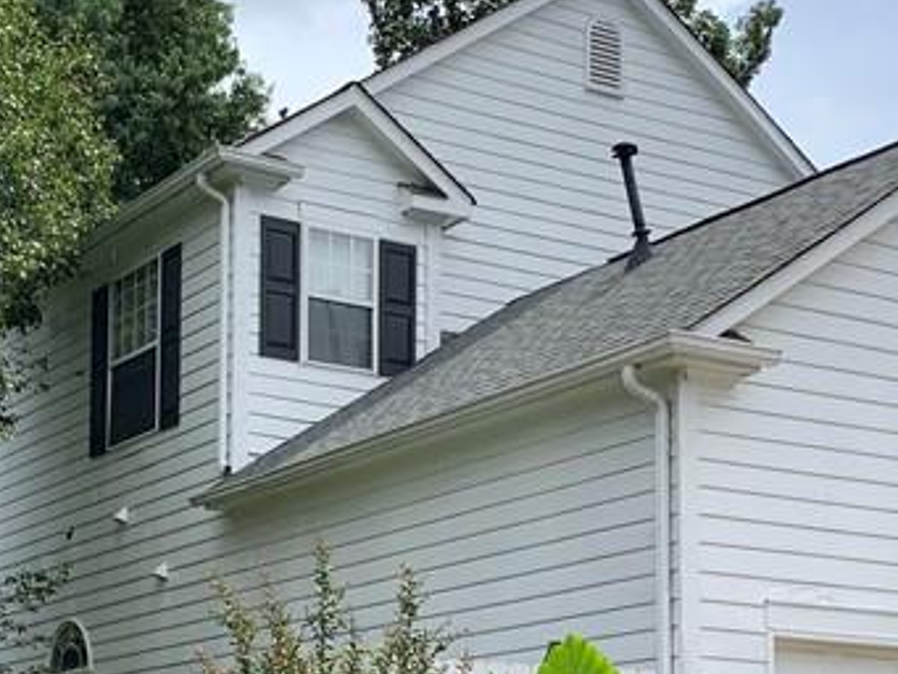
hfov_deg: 25.0
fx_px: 2024
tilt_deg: +8.2
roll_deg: +0.1
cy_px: 666
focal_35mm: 78
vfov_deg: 18.4
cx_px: 456
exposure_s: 1/1585
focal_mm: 4.25
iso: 25
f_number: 1.8
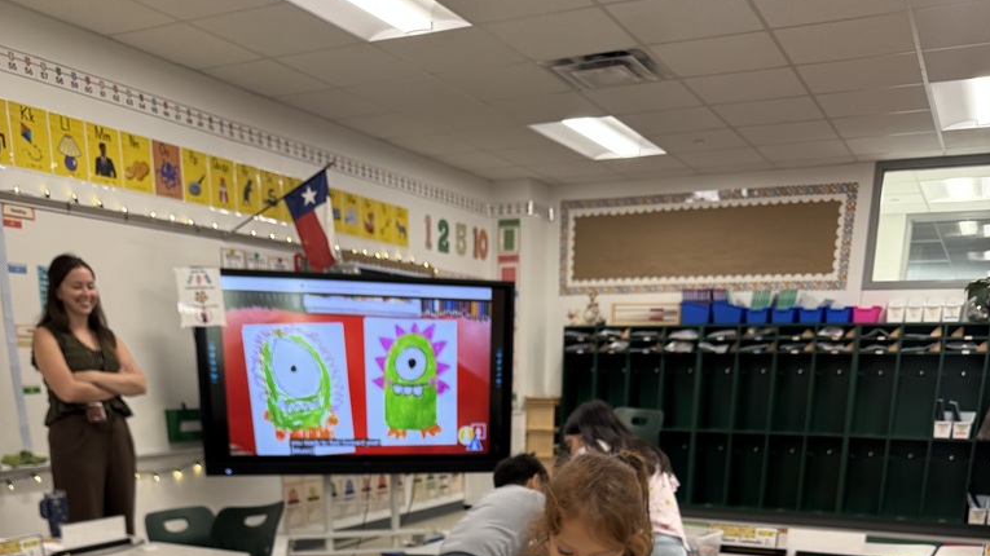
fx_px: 919
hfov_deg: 56.6
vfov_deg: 29.4
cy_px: 653
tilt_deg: -16.4
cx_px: 496
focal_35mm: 35
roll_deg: -0.4
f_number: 1.78
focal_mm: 6.76
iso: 160
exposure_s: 1/60
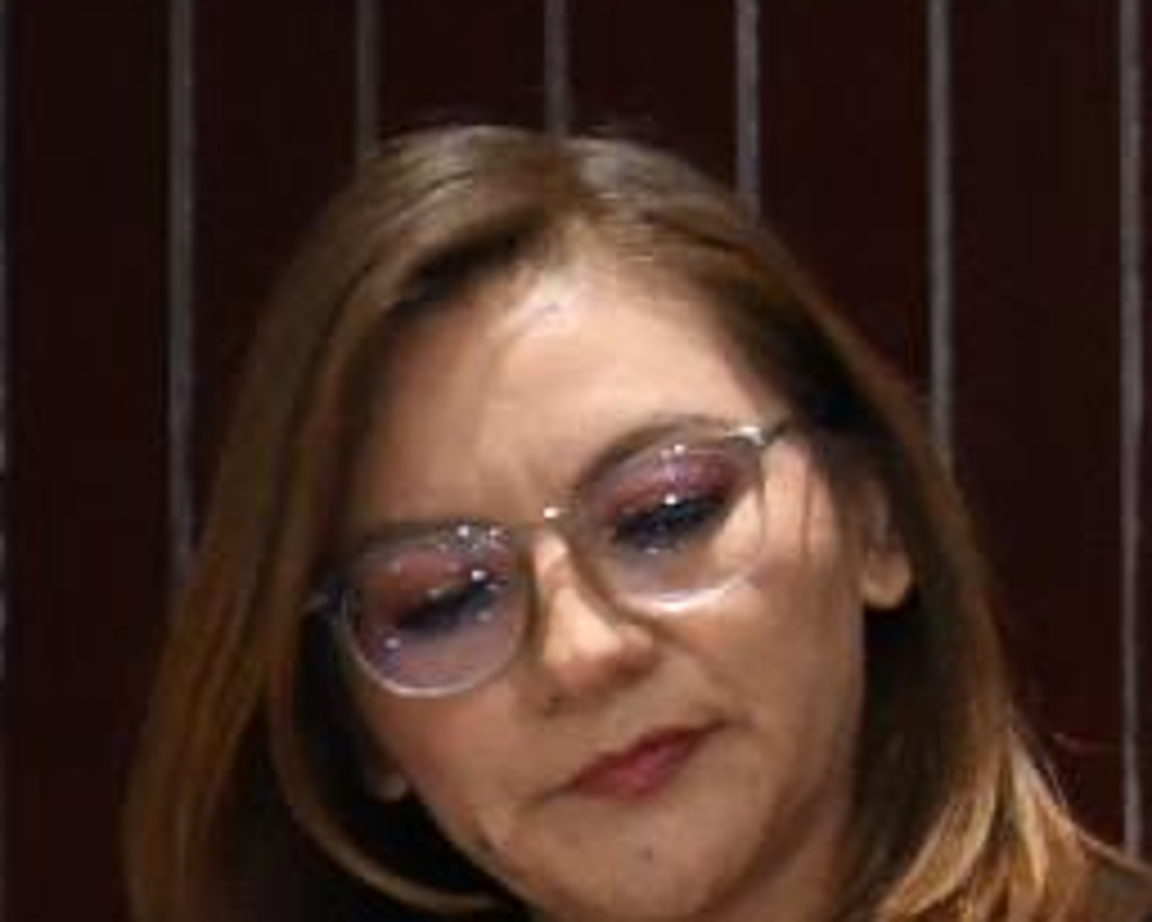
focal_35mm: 666
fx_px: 22716
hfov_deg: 2.9
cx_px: 3614
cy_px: -220
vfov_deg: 2.3
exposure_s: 1/125
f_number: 5.6
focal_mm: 75
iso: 4000
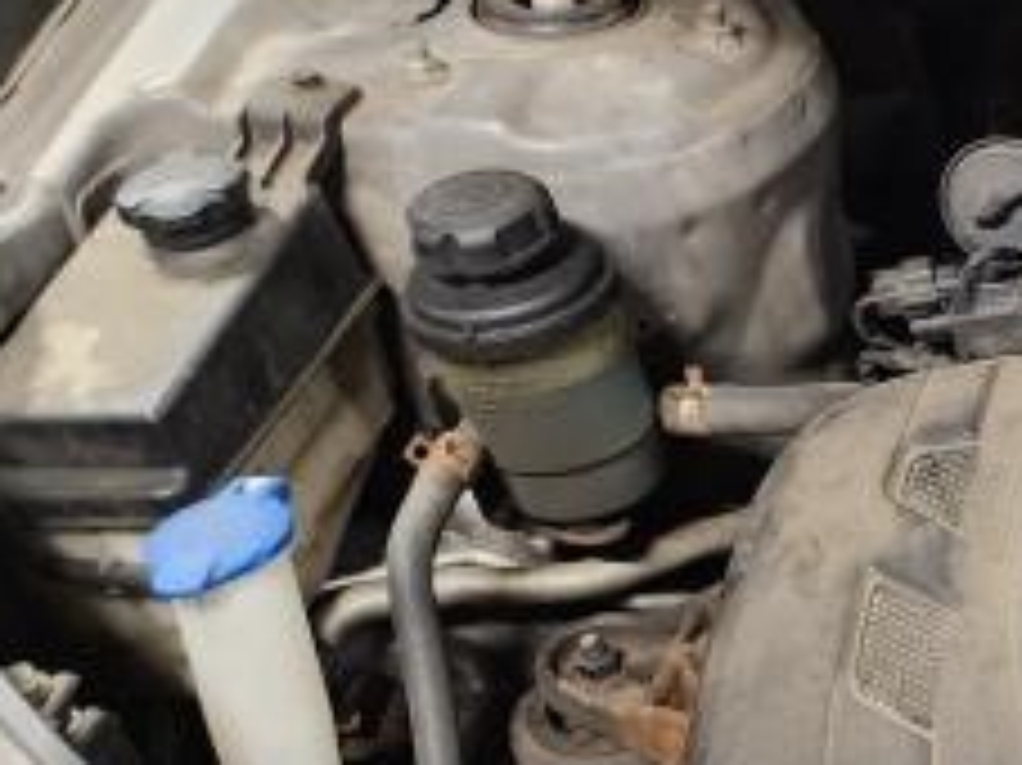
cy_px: 657
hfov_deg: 19.5
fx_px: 2390
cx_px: 1720
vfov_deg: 18.0
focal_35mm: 81
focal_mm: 6.4
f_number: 1.8
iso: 640
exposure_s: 1/40
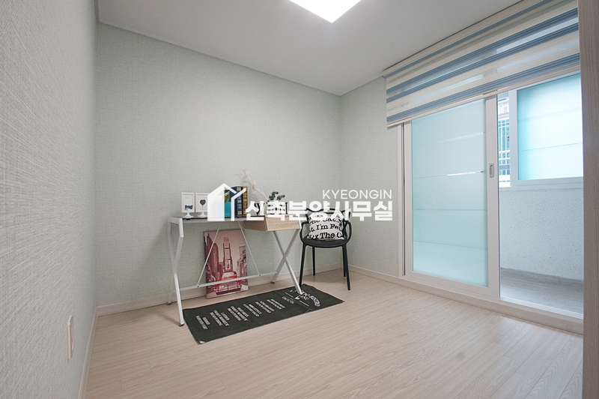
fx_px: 249
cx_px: 300
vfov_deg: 77.2
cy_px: 200
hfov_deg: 100.4
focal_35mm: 15
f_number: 9
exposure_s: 1/30
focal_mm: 10
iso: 800
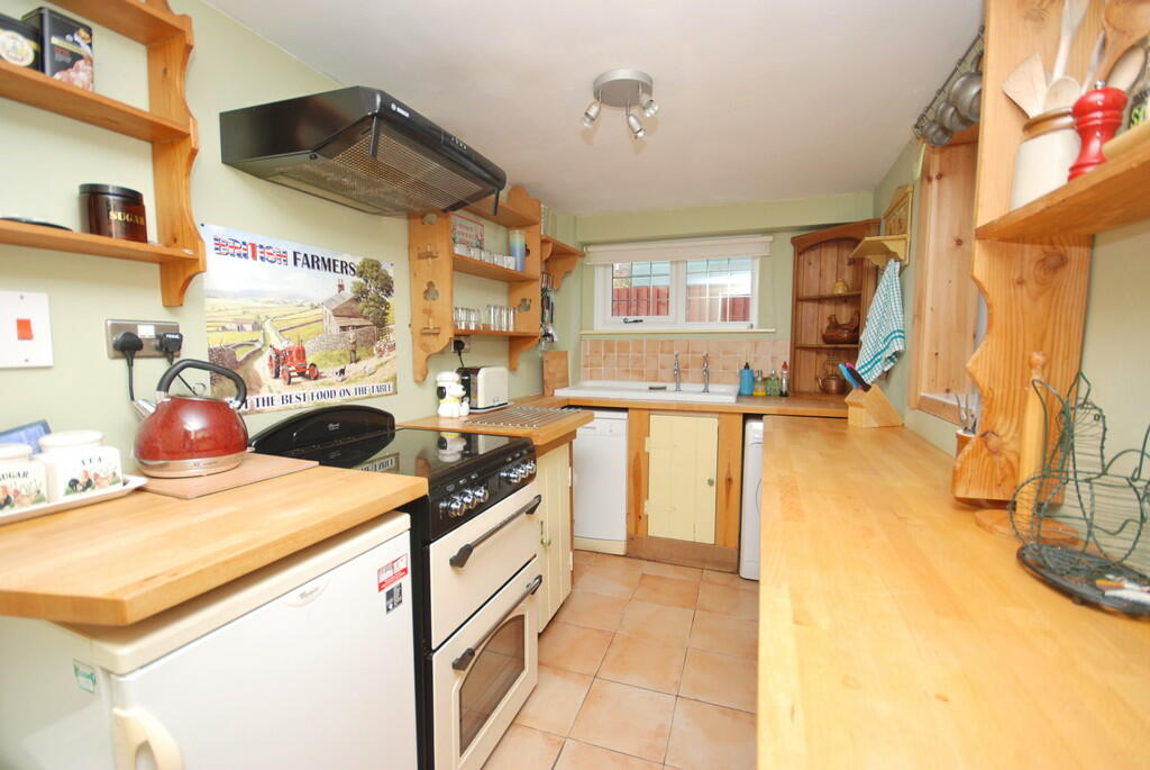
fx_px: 480
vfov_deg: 77.5
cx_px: 575
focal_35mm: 15
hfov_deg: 100.3
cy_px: 385
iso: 160
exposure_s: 1/60
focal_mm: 10
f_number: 4
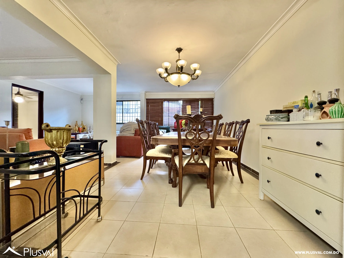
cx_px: 172
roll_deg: -0.9
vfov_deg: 85.7
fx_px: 139
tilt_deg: -2.2
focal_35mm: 14
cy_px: 129
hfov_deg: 102.1
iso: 640
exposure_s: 1/60
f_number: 2.2
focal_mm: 2.22
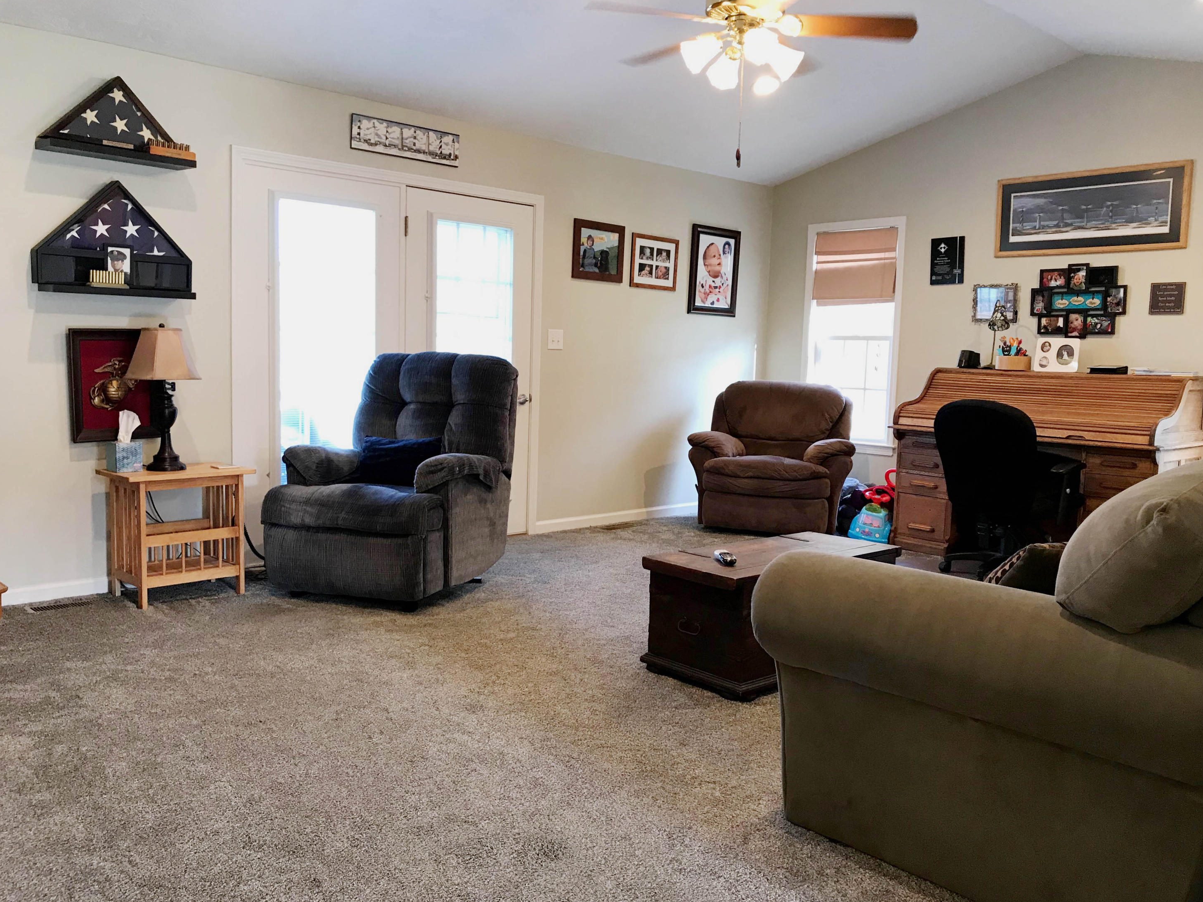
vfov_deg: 48.2
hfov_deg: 61.7
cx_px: 601
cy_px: 457
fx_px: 1008
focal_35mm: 29
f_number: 1.8
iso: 40
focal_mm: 3.99
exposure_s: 1/24
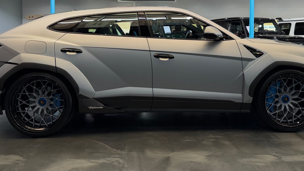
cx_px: 161
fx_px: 274
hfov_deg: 58.0
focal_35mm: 34
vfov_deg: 33.9
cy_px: 42
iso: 200
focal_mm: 6.76
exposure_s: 1/120
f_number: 1.78
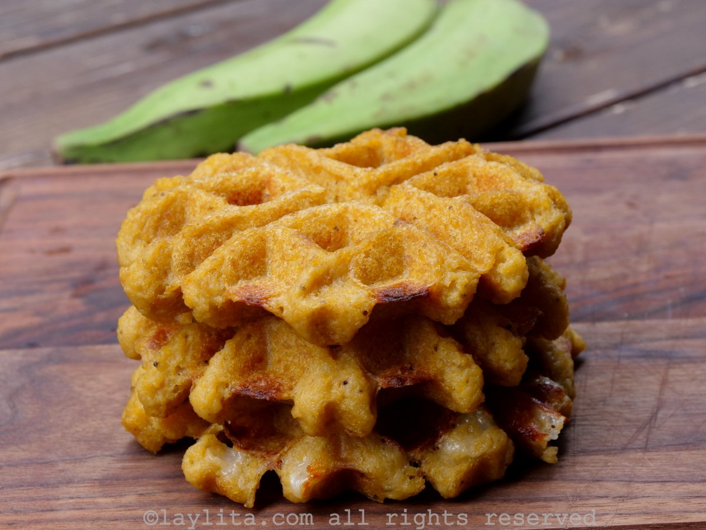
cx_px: 353
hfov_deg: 24.4
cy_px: 265
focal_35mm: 80
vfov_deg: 18.4
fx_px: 1632
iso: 400
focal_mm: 40
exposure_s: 1/25
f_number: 8
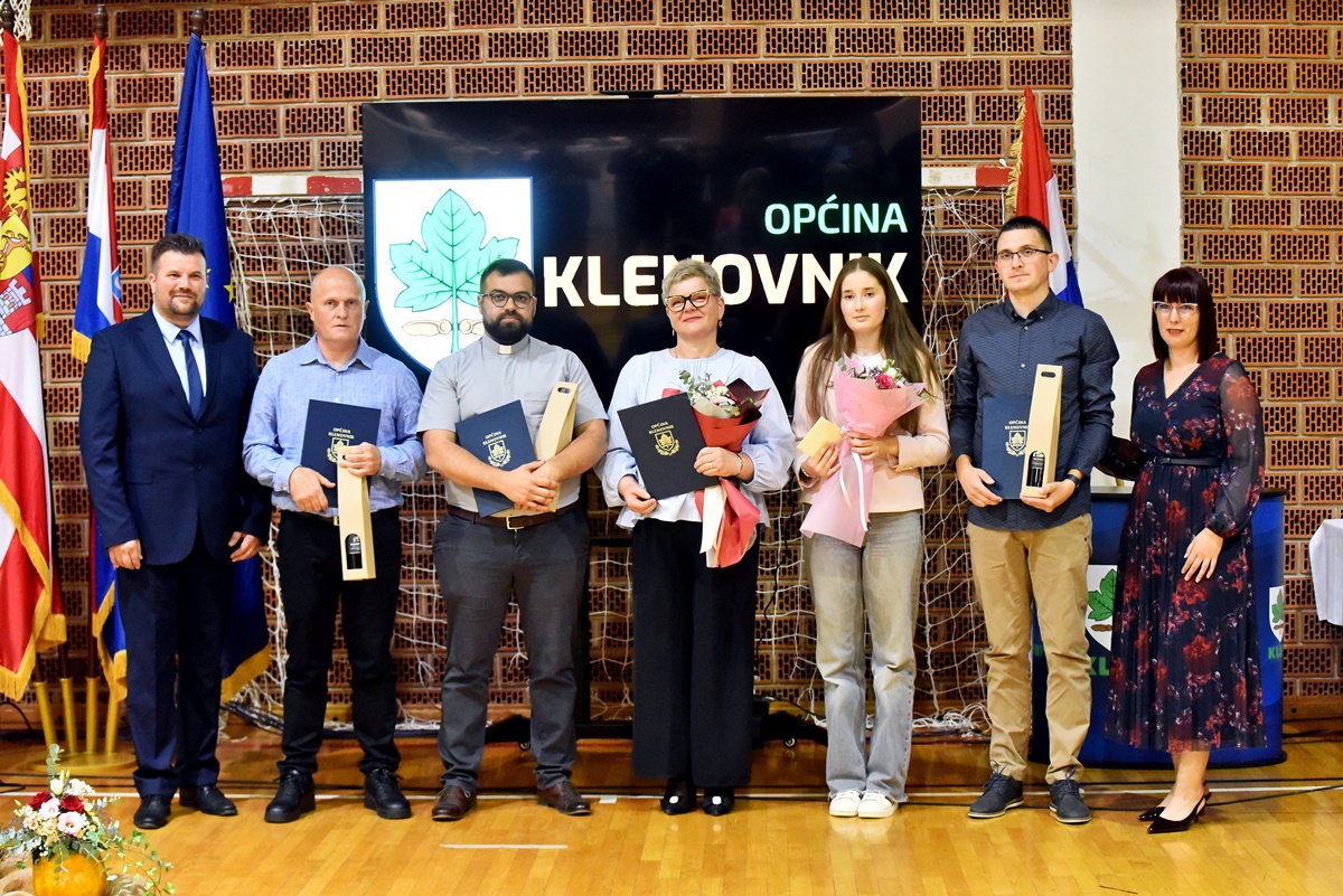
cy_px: 448
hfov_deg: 28.1
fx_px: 2687
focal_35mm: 72
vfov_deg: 18.9
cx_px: 672
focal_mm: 72
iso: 8000
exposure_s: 1/100
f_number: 4
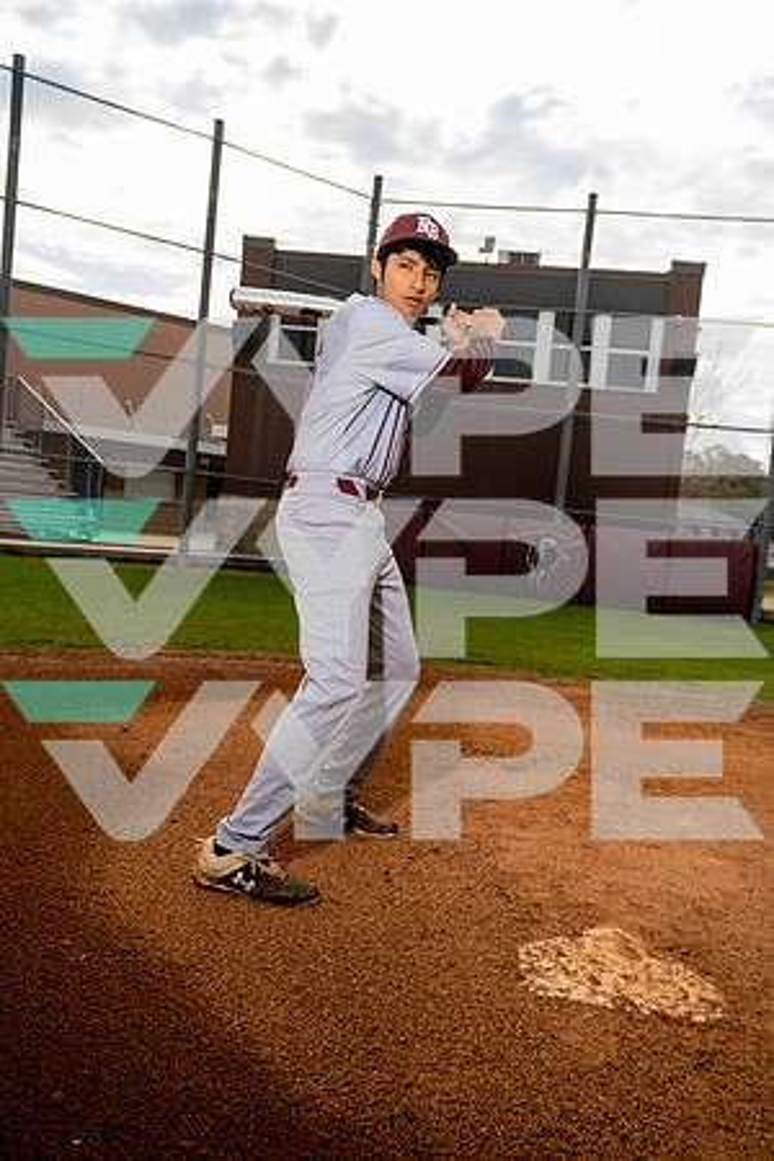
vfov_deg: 61.9
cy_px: 580
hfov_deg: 43.6
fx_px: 967
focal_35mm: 30
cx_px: 387
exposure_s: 1/250
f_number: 5
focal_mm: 30
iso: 100
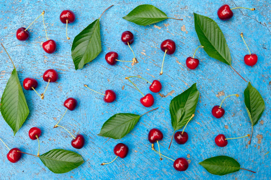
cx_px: 136
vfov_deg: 34.1
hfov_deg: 49.6
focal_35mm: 39
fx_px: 293
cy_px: 90
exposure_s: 1/60
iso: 320
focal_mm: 26
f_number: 10
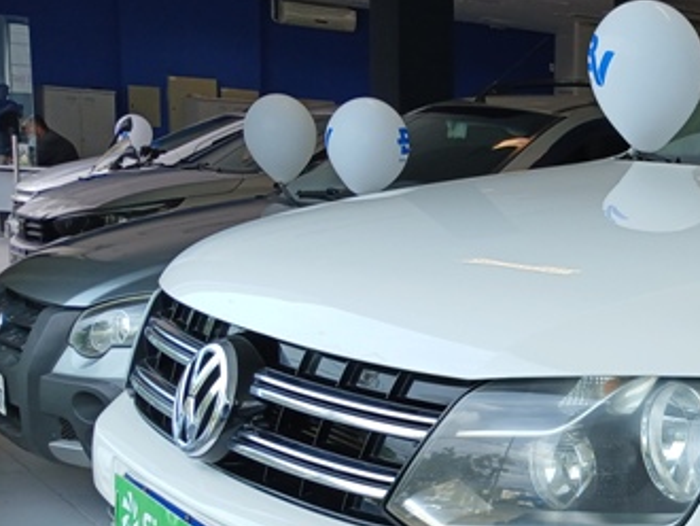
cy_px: 458
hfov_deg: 27.5
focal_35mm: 63
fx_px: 1275
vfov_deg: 22.8
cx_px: 808
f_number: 1.8
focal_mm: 3.98
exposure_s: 1/120
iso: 32
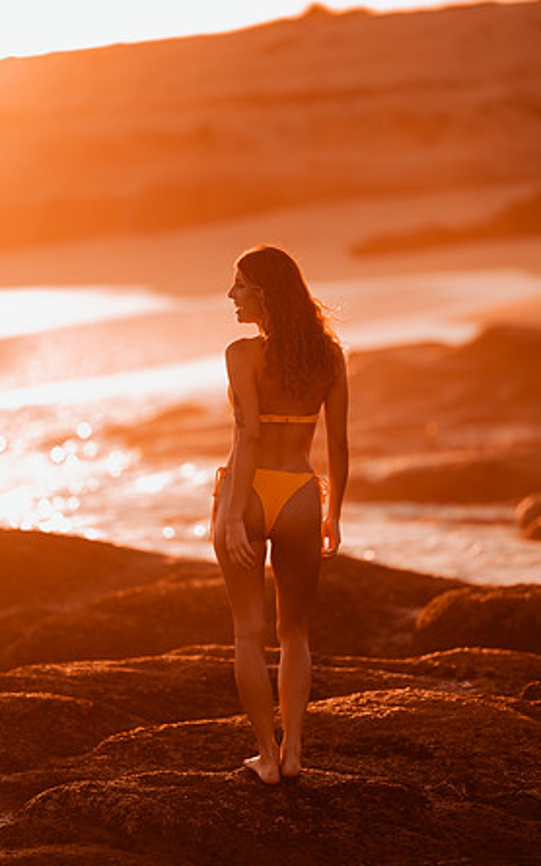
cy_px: 436
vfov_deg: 15.0
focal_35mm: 139
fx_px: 3280
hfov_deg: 9.4
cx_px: 265
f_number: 1.8
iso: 50
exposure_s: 1/1600
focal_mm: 135
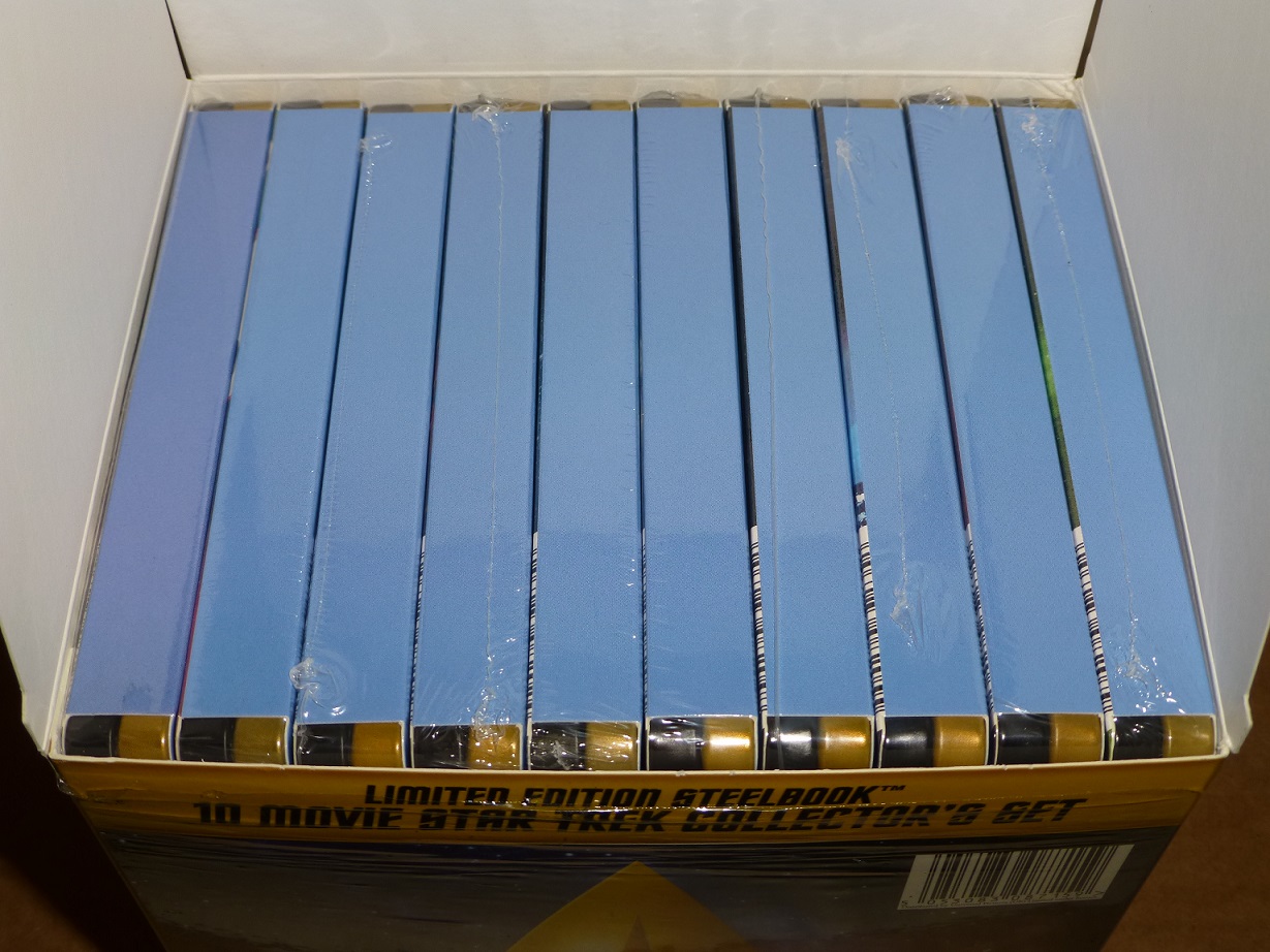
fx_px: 1725
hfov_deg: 40.4
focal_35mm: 47
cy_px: 476
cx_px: 635
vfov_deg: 30.9
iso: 100
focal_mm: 8.5
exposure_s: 1/60
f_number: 4.2
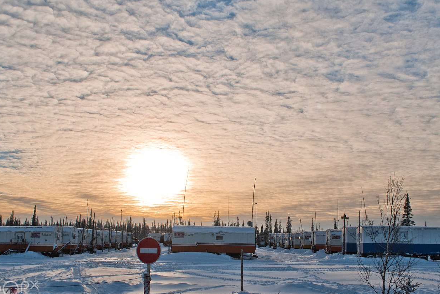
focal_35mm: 35
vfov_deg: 37.9
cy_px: 145
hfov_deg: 54.4
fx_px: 428
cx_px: 235
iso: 100
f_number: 11
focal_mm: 18
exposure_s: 1/500
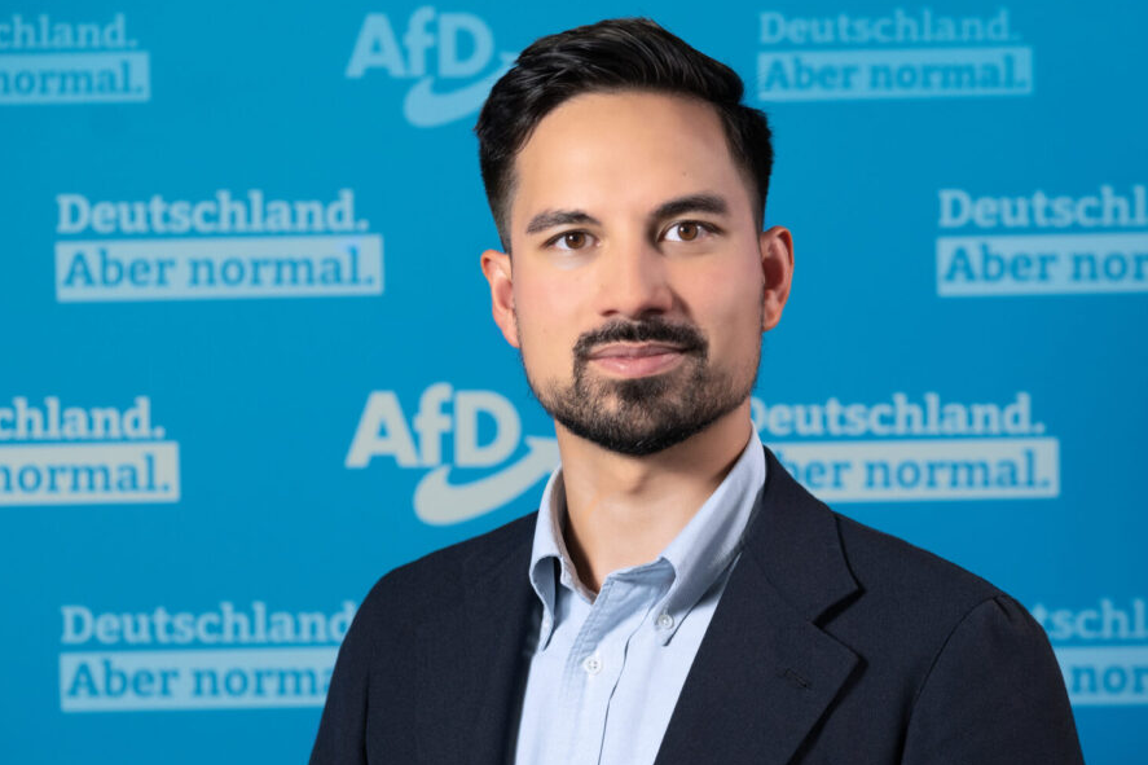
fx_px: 3666
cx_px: 630
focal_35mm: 115
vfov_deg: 11.9
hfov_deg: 17.8
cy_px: 460
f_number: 4
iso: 640
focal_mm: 85
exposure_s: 1/200
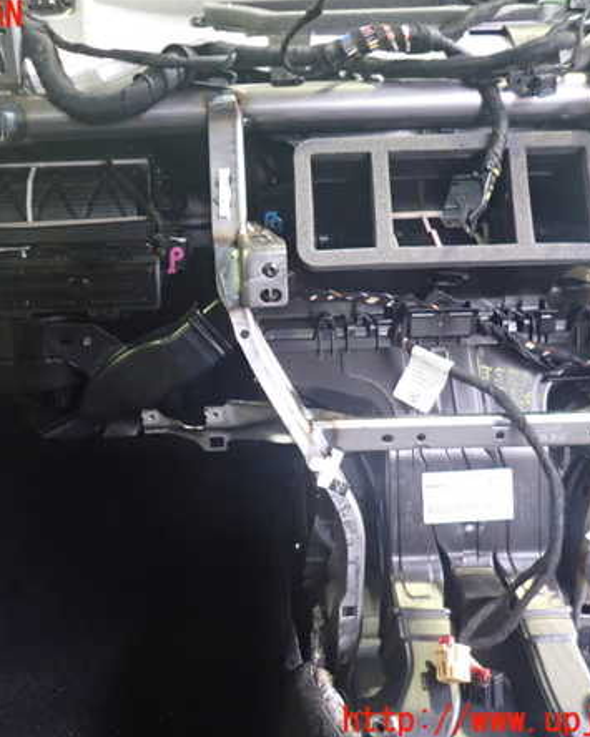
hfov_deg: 44.2
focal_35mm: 33
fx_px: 721
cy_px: 368
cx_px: 219
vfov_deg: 54.2
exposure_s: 1/30
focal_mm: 4.5
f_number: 2
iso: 800
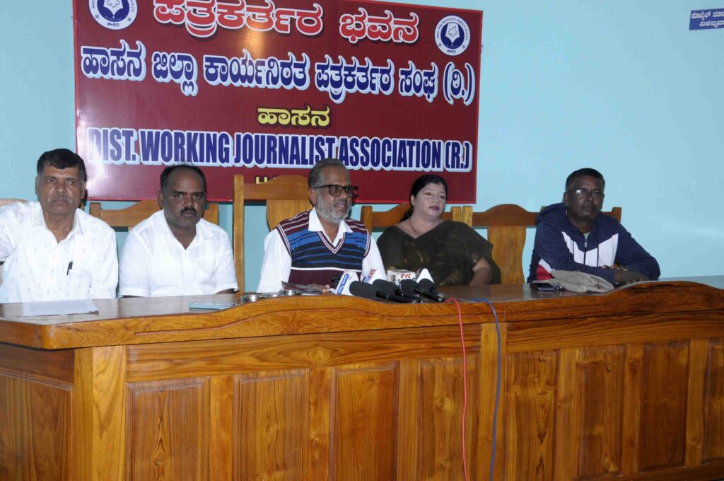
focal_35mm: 38
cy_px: 240
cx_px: 362
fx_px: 753
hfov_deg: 51.3
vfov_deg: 35.4
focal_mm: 25
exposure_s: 1/125
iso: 800
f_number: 7.1
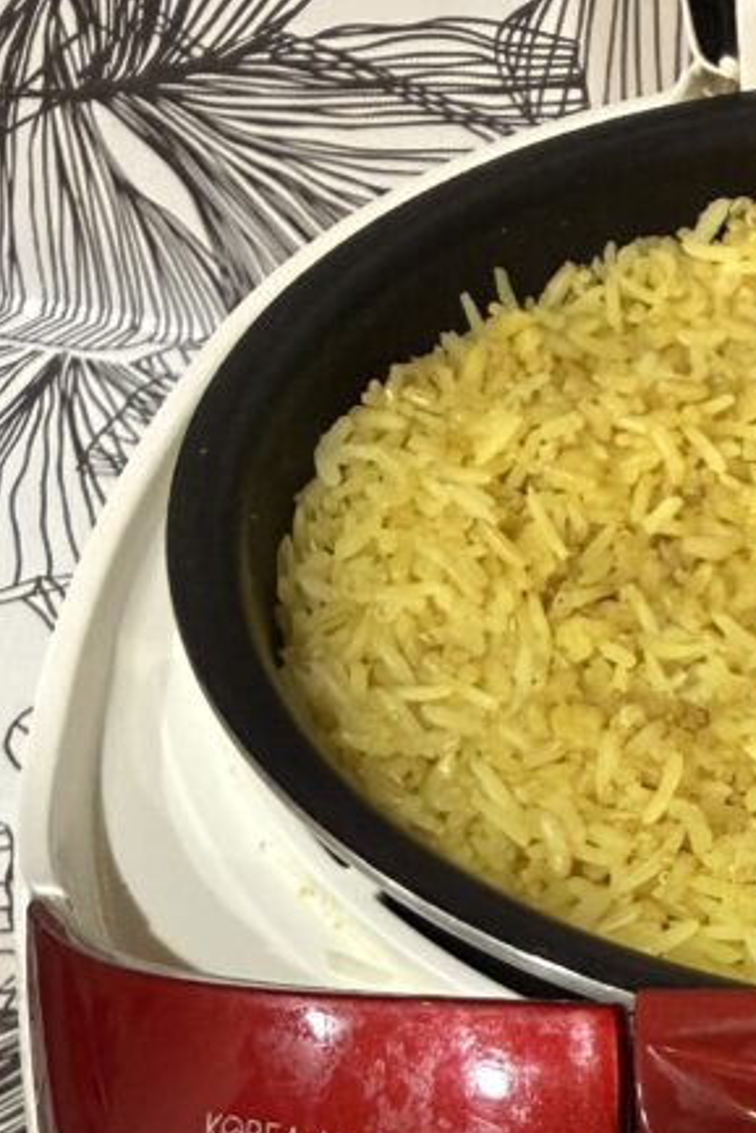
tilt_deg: -53.3
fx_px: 1857
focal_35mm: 59
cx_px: 963
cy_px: 1293
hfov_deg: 21.1
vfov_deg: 29.9
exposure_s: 1/60
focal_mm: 2.22
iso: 640
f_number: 2.2
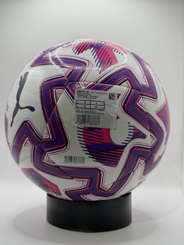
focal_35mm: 48
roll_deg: -2.0
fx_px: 340
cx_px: 92
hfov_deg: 30.3
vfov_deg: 39.7
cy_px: 122
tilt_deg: -0.7
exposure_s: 1/348
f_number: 1.78
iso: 64
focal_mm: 6.76
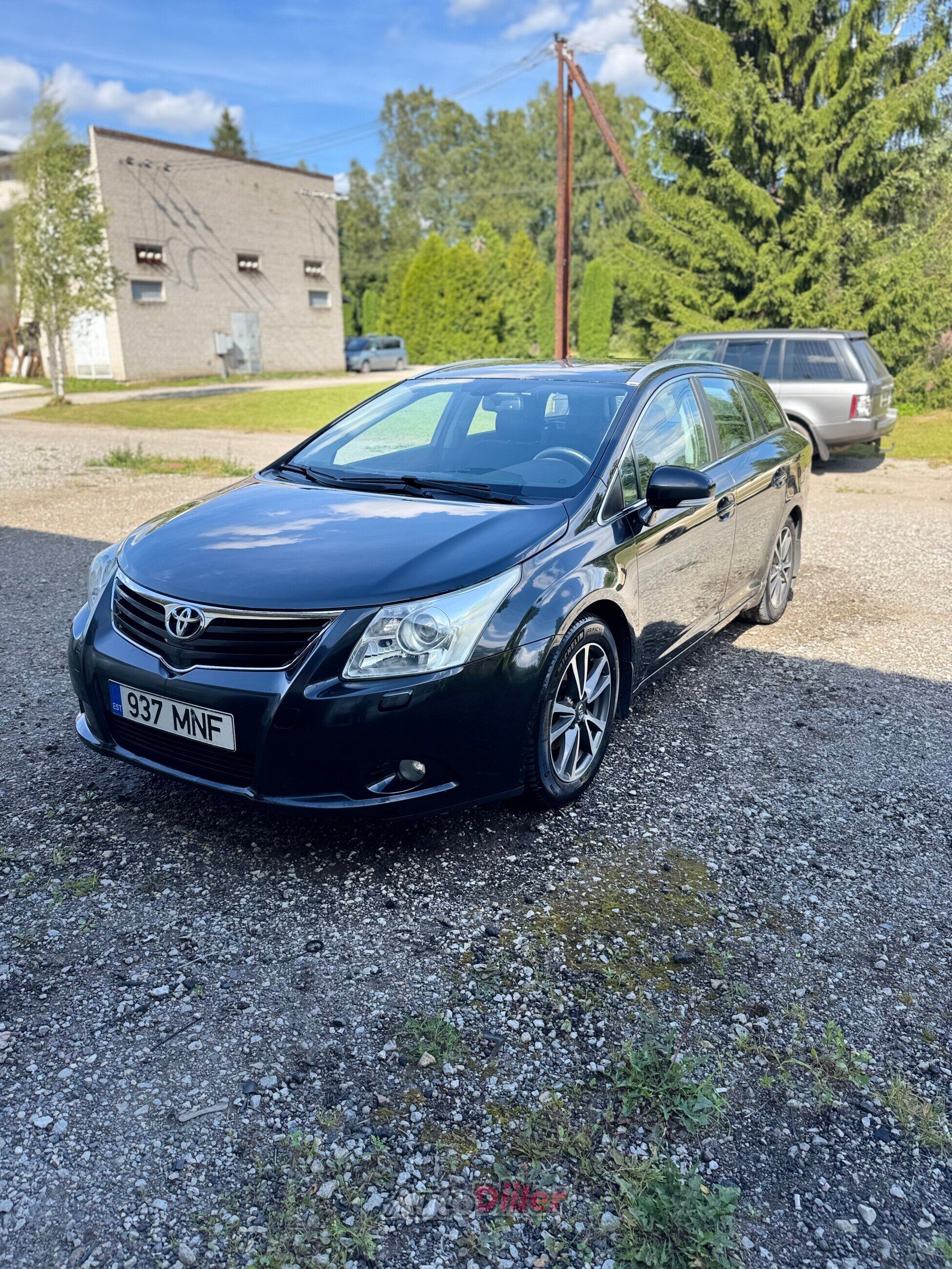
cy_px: 634
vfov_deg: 71.6
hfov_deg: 56.8
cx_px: 476
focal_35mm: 24
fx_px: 880
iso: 80
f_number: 1.78
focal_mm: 6.76
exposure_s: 1/1311
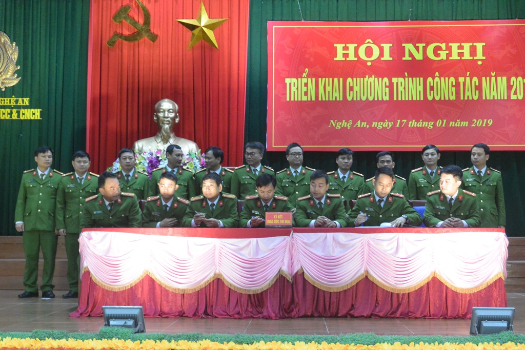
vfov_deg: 24.2
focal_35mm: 56
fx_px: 817
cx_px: 262
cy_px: 175
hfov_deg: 35.6
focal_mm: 21.1
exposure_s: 1/30
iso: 1100
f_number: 5
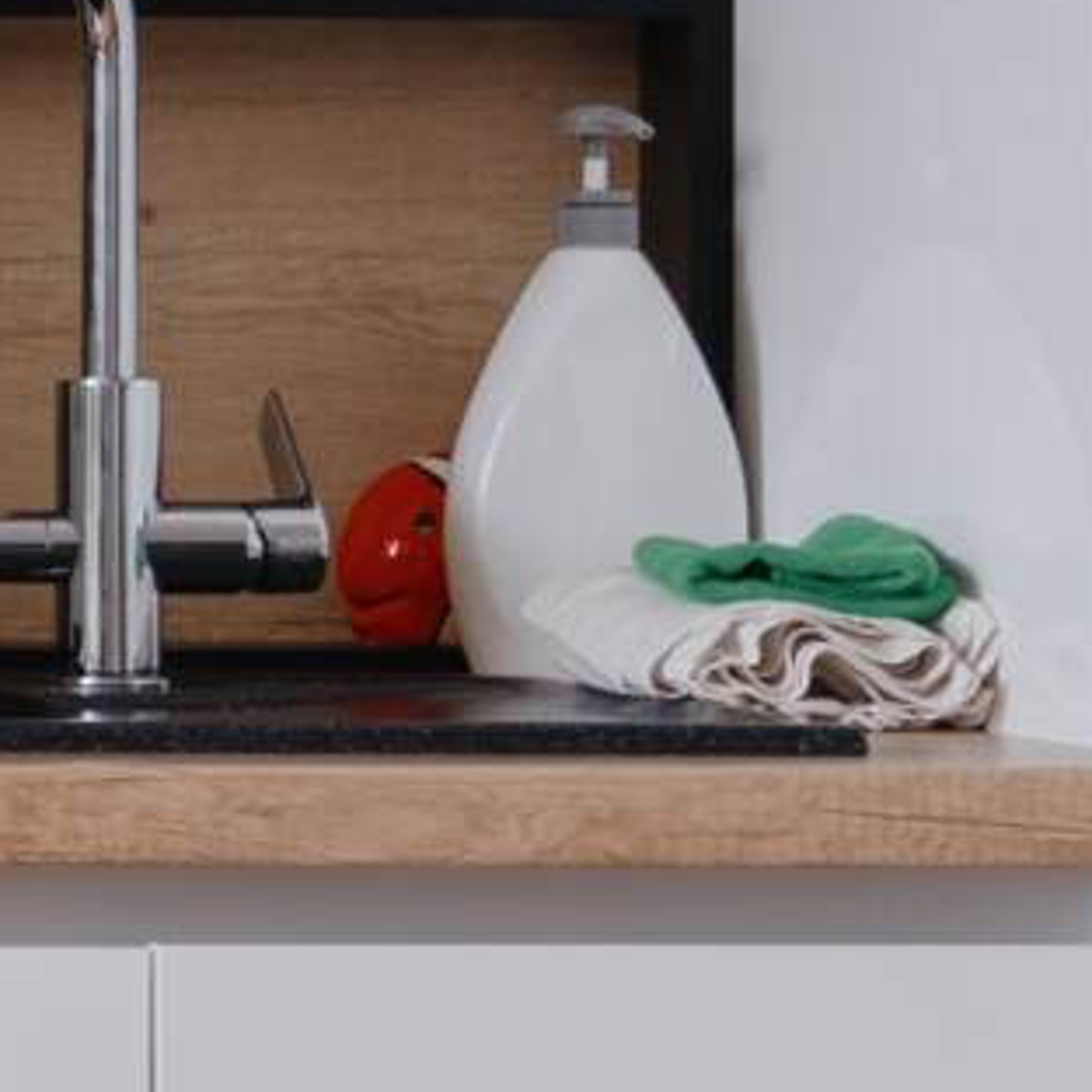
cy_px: 581
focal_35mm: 292
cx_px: -2662
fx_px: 10422
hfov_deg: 5.5
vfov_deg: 6.0
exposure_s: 1/80
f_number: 4
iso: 250
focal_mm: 42
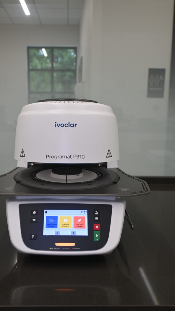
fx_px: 277
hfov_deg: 35.0
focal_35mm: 34
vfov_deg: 58.7
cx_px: 70
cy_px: 154
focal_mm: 21
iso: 450
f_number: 4
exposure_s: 1/125
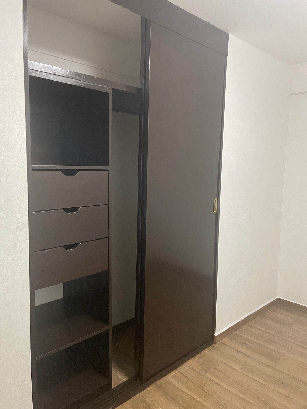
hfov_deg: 53.1
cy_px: 204
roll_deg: -1.1
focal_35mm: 26
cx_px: 154
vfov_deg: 67.3
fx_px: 307
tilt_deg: -5.3
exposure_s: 1/60
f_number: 1.6
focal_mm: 4.2
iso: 400
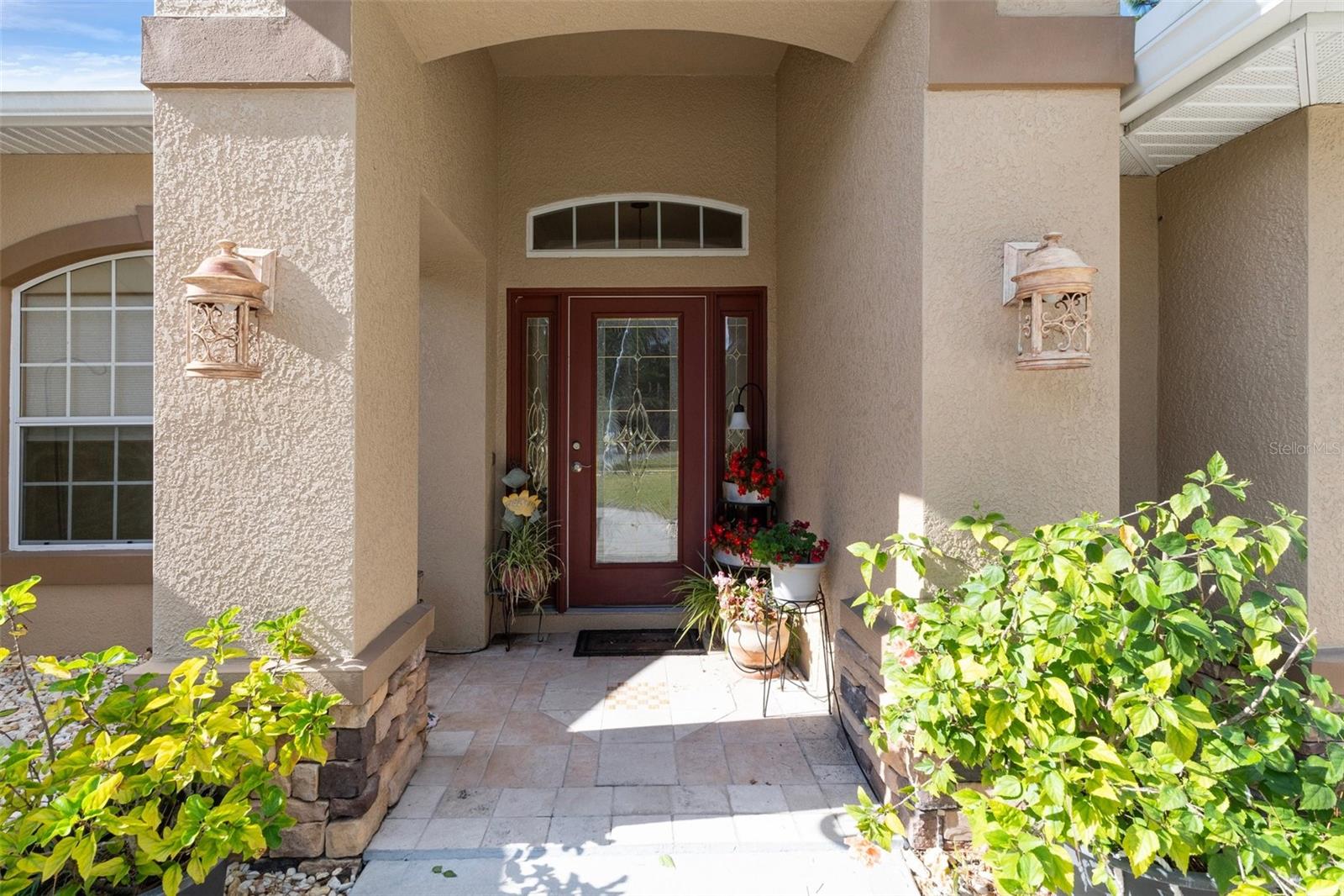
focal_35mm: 16
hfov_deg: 95.0
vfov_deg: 72.0
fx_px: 616
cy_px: 448
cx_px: 672
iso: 320
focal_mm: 11
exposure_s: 1/80
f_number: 8
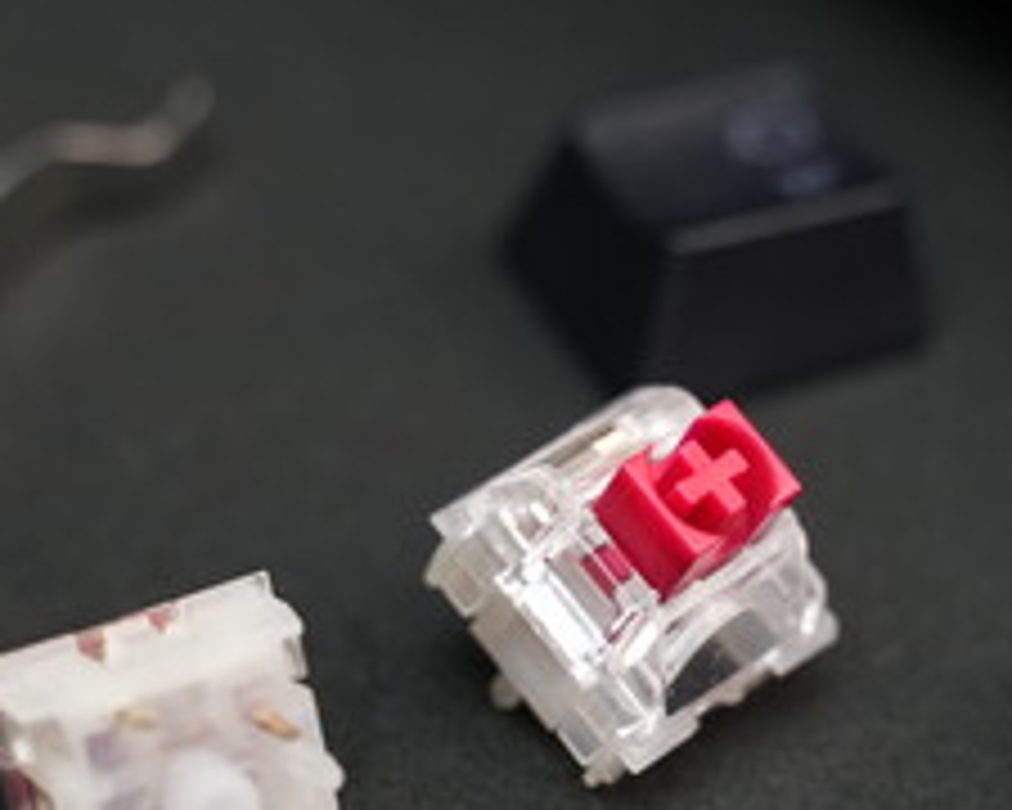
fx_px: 4193
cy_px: 549
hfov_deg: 13.8
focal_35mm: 140
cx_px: 495
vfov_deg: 11.0
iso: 1250
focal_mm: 43
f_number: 3.5
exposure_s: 1/80
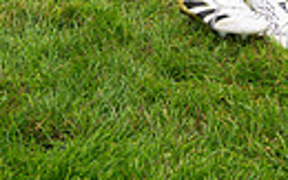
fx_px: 1051
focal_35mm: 134
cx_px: 241
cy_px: -298
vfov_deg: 8.6
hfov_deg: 15.5
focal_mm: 38
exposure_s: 1/200
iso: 250
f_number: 5.6
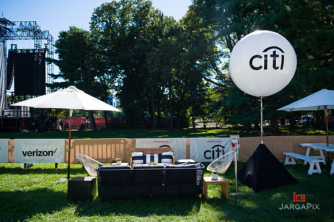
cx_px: 167
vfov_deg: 42.3
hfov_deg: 60.3
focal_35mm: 31
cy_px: 111
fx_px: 287
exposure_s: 1/1600
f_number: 4.5
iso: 200
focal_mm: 31
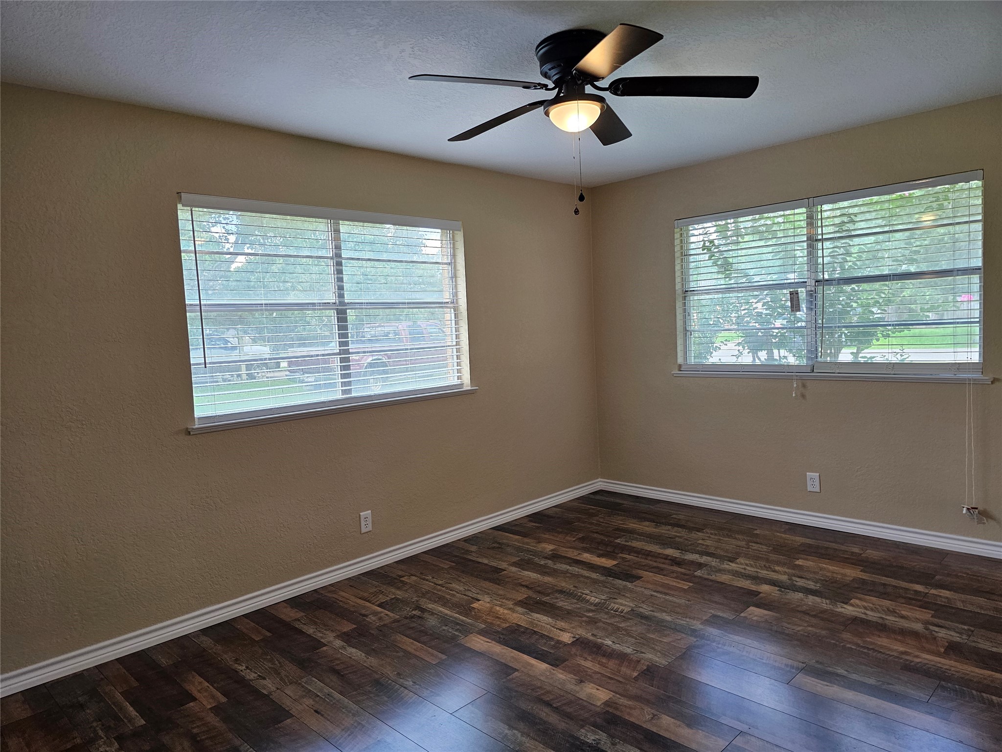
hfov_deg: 73.9
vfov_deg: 58.9
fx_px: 666
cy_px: 376
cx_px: 501
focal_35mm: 23
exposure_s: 1/120
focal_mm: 6.3
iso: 160
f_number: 1.7
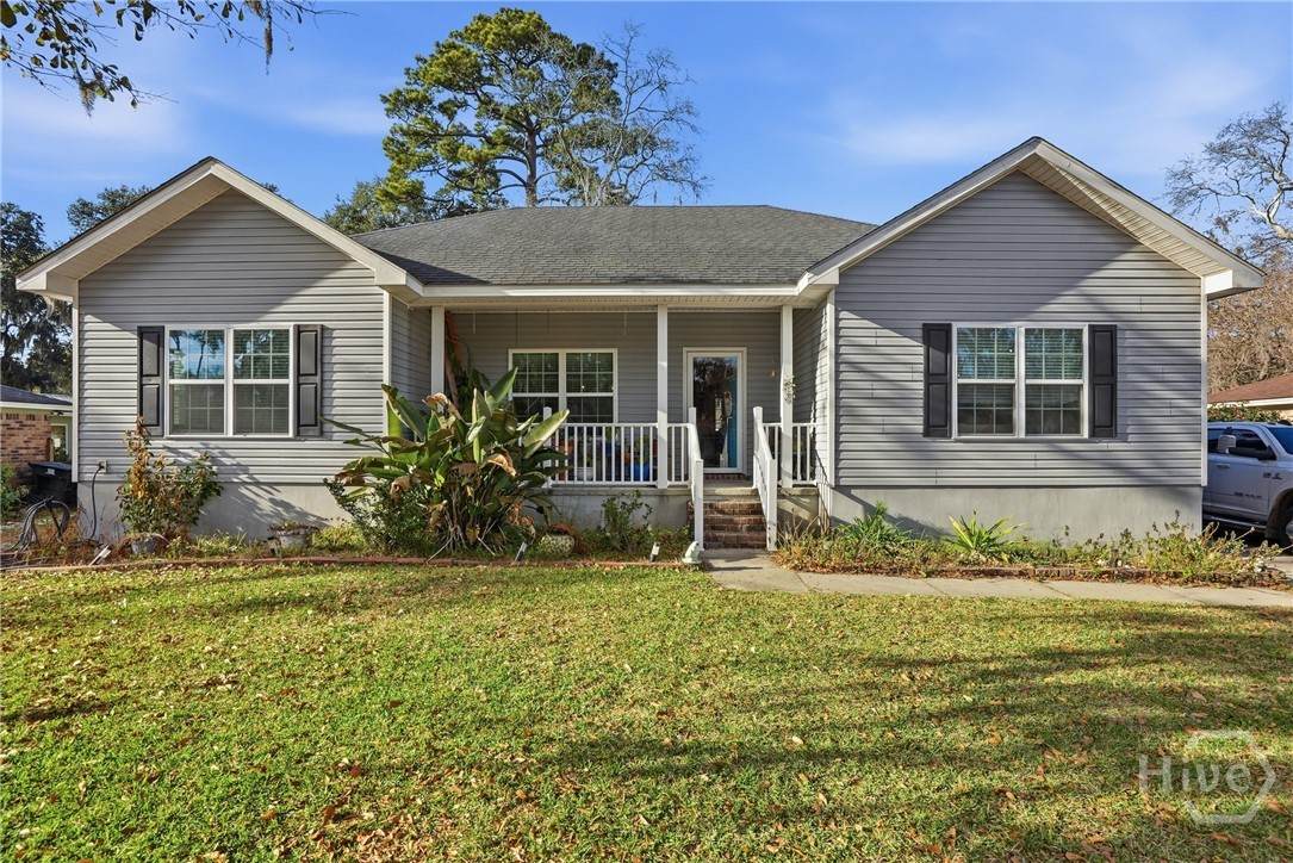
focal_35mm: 16
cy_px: 432
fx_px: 575
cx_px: 646
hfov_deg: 96.7
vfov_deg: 73.8
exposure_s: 1/5000
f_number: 9
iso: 320
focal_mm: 16
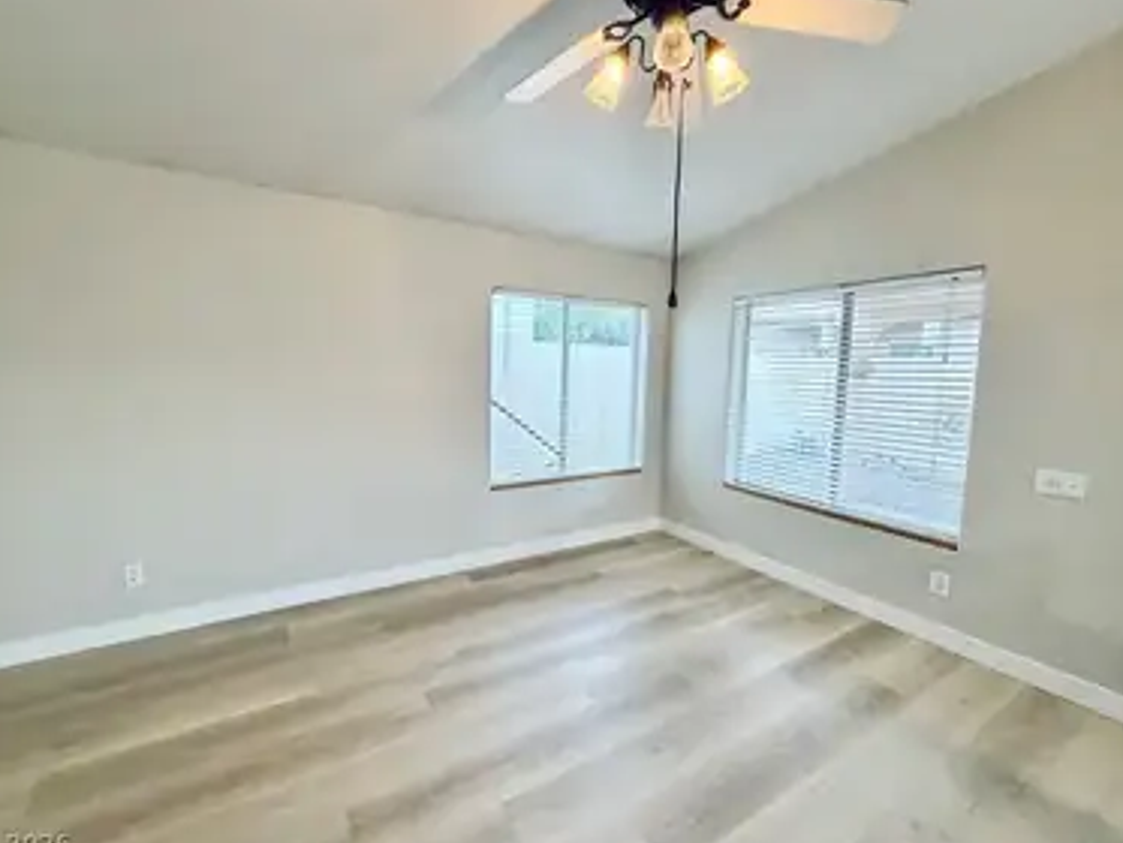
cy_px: 412
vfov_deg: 81.8
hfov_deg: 98.1
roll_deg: -1.4
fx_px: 487
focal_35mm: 15
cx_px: 545
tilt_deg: -5.2
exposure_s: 1/60
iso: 250
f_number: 2.2
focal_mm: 2.22
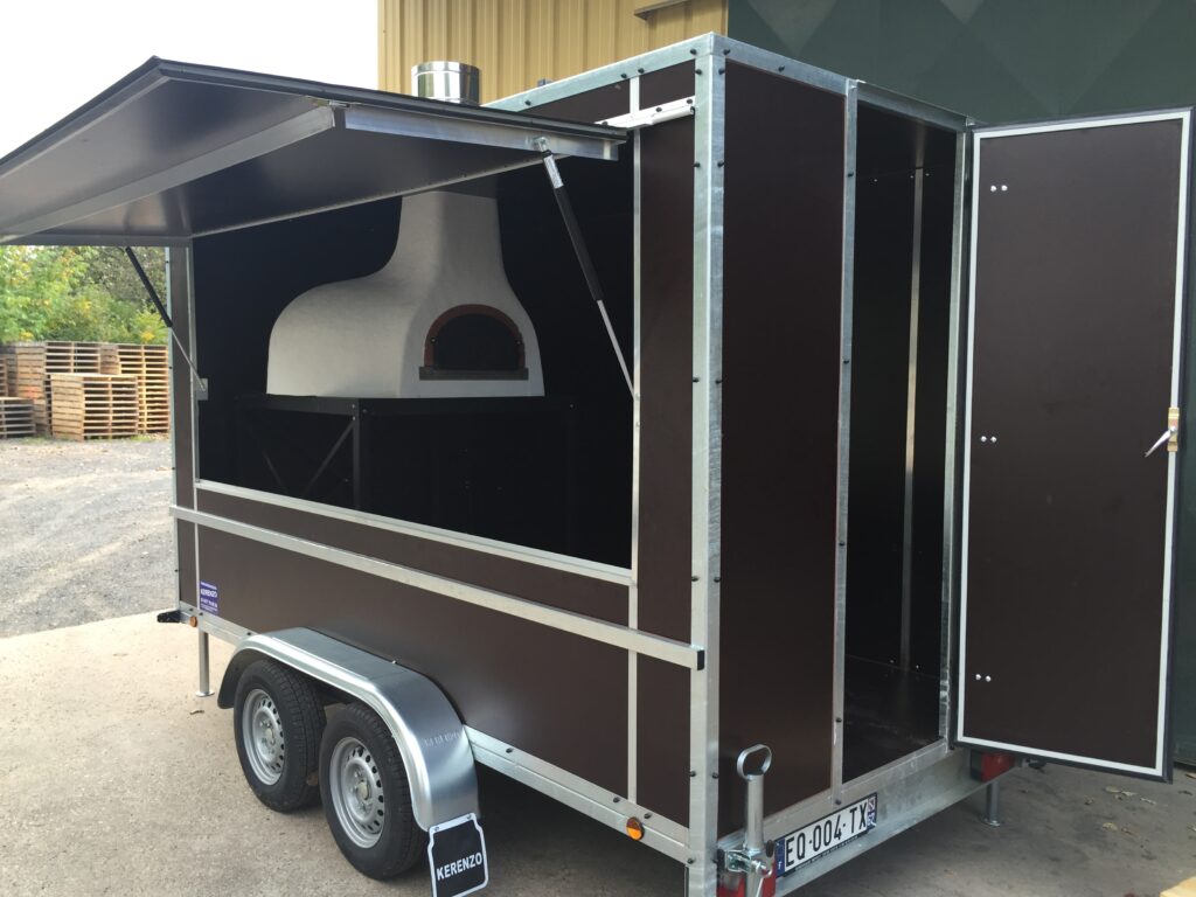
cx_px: 598
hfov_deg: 61.7
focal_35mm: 29
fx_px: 1002
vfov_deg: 48.2
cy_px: 448
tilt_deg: -3.9
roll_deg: -1.5
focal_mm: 4.15
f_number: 2.2
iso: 32
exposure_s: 1/120
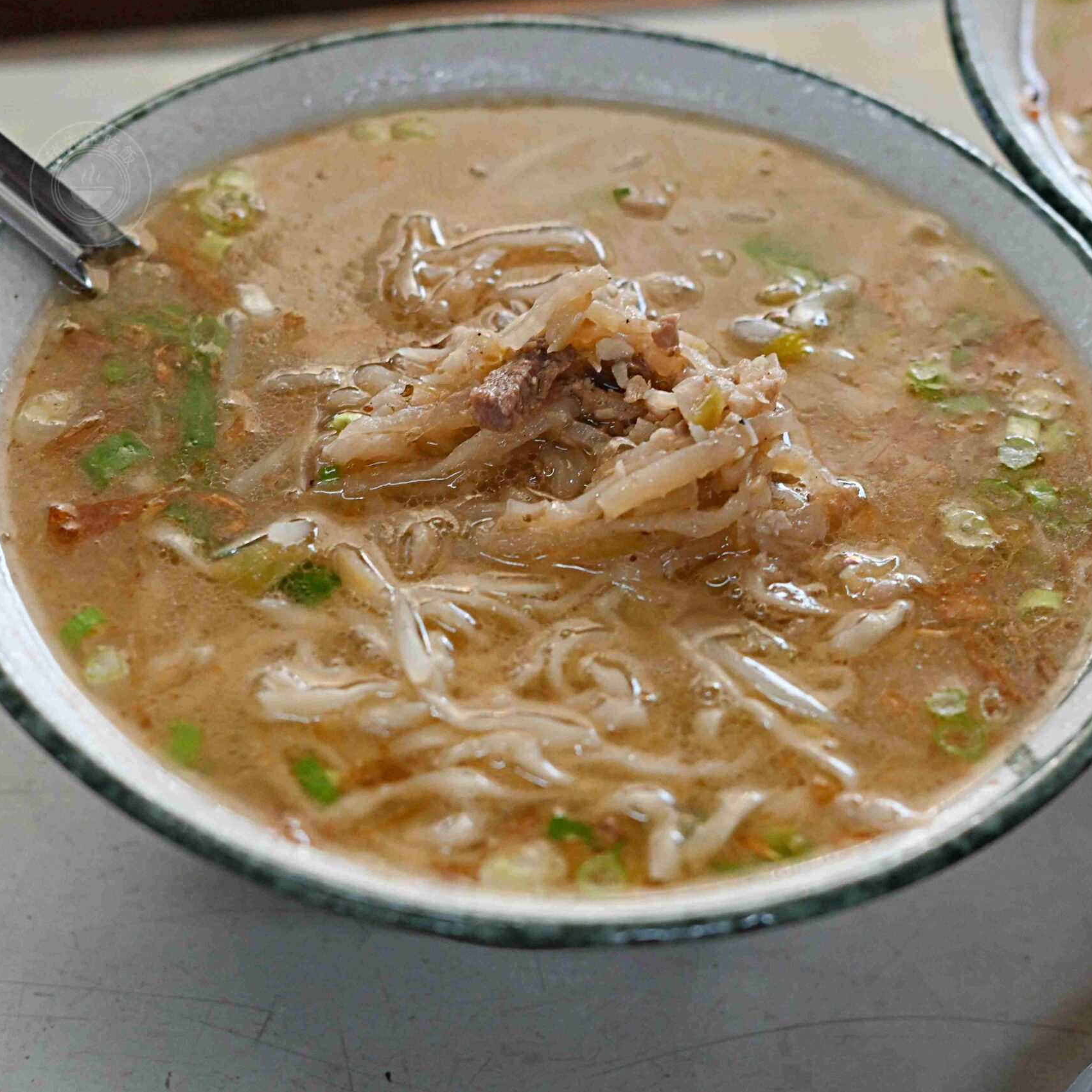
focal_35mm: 96
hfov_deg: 18.1
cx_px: 543
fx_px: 3426
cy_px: 544
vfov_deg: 18.1
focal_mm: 50
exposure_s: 1/250
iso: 1100
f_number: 3.2
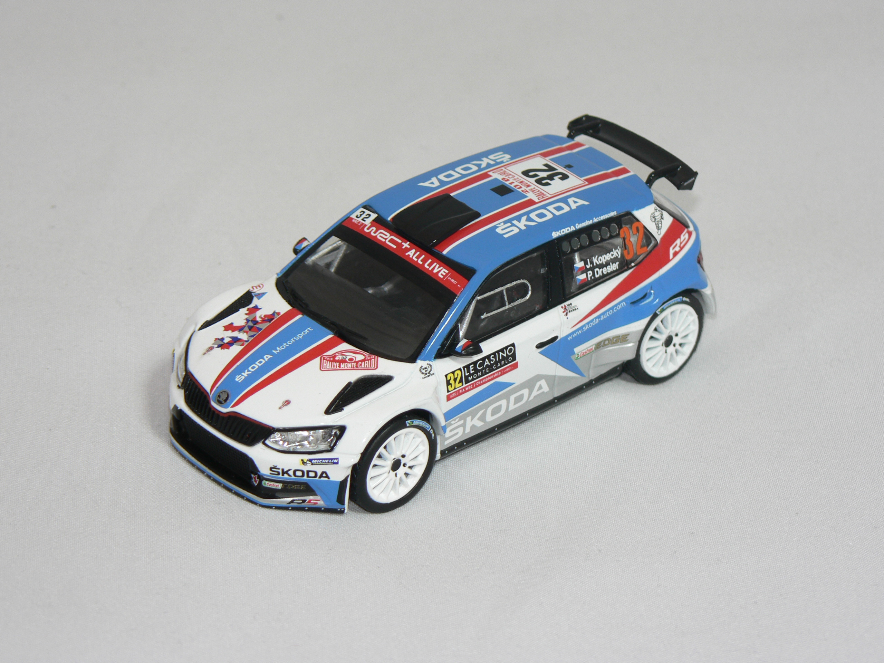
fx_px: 3754
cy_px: 332
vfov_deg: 10.1
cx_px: 442
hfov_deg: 13.4
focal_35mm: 147
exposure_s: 1/60
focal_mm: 24.6
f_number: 3.2
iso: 80
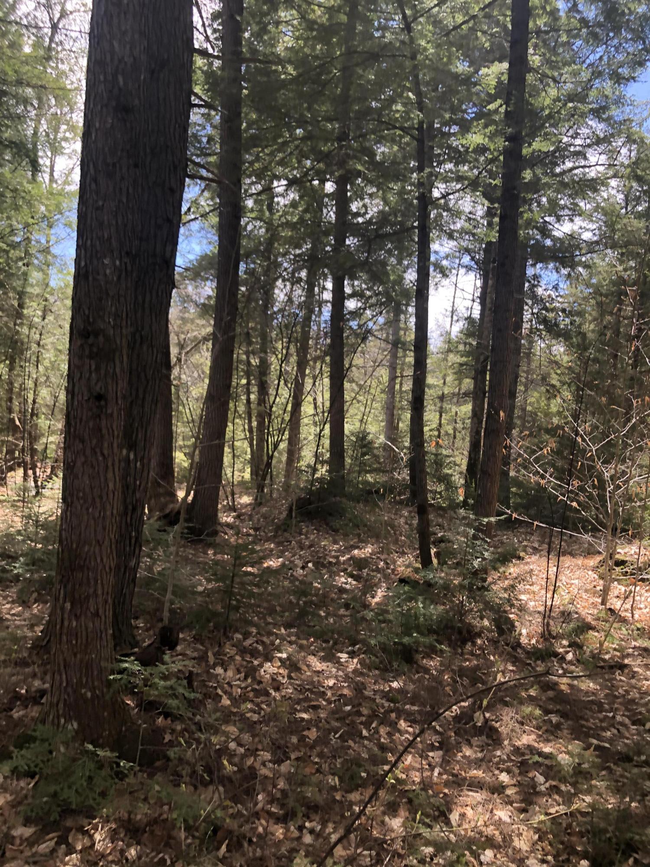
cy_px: 434
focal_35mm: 28
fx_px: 701
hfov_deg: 49.7
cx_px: 325
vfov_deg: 63.4
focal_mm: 3.99
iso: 20
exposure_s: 1/235
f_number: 1.8
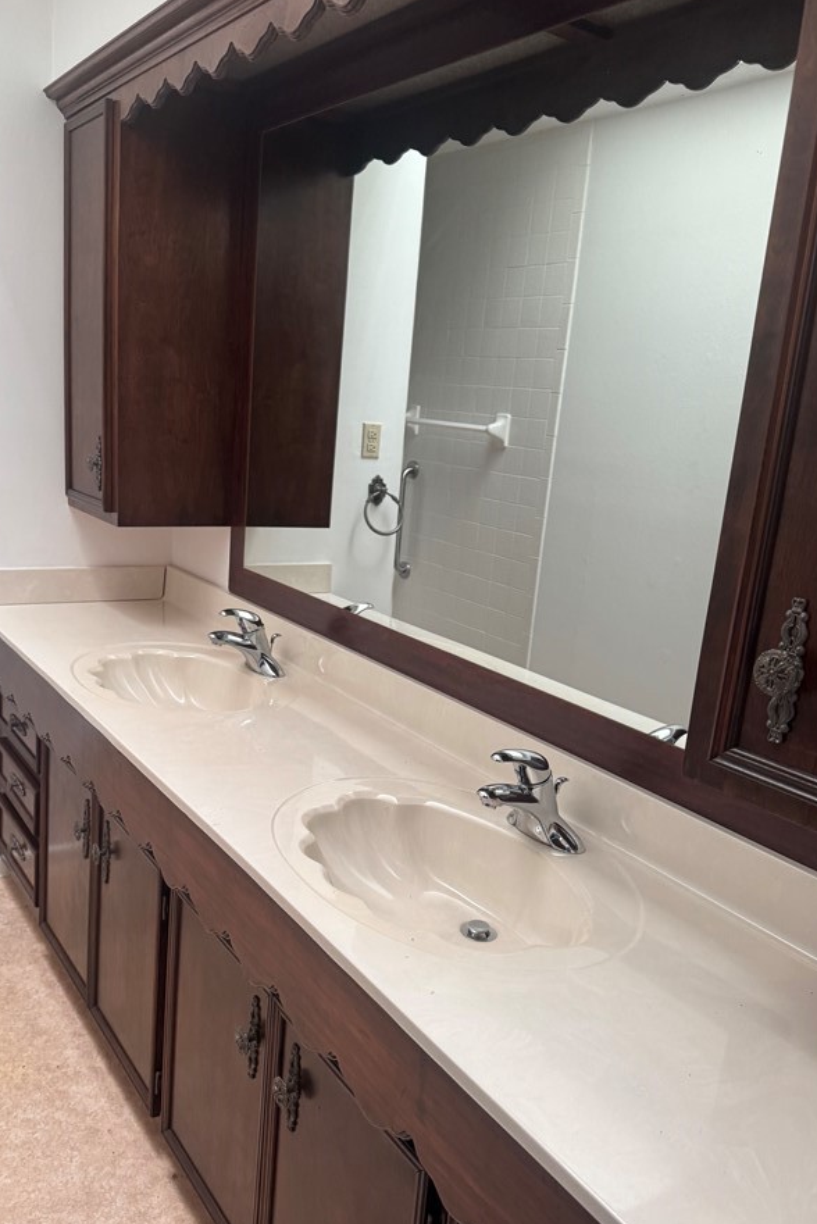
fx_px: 986
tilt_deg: -14.1
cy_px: 631
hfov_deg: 45.0
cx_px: 390
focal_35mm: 29
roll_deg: -5.4
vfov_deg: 63.6
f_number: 1.78
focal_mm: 6.76
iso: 200
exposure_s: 1/85
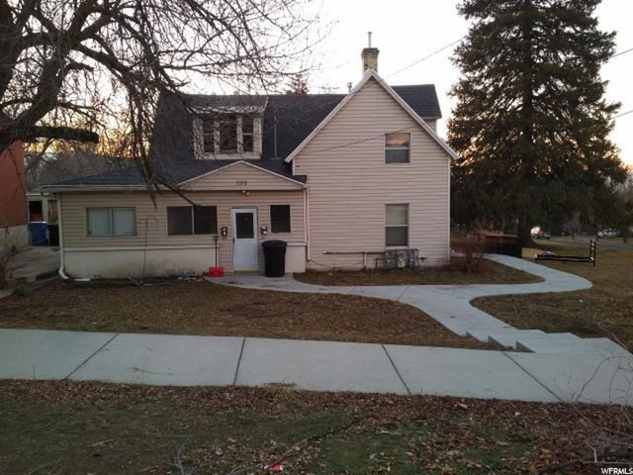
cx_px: 316
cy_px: 238
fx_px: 494
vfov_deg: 51.4
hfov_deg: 65.3
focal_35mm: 27
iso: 54
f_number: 2.2
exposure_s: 1/30
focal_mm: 4.75
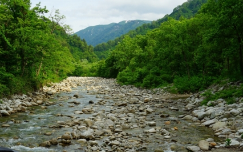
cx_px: 67
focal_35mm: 46
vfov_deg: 27.1
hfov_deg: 42.4
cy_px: 134
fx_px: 305
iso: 100
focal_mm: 24
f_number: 9
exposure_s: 1/100
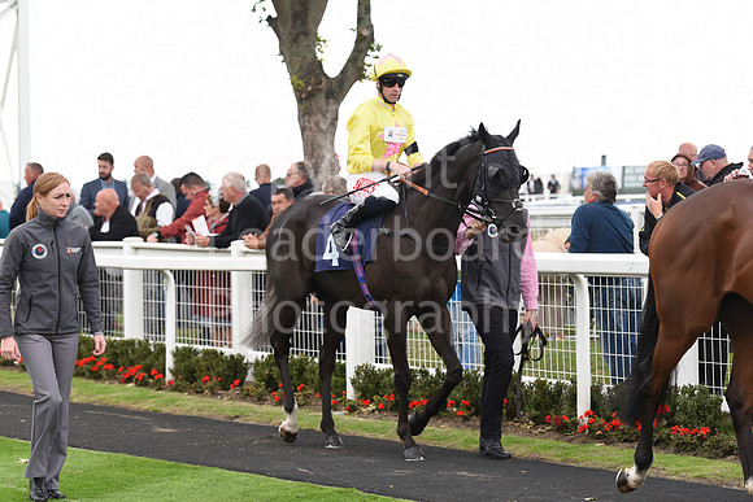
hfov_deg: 16.4
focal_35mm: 125
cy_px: 251
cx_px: 376
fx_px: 2615
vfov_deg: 11.0
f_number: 5
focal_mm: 125
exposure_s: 1/640
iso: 1000
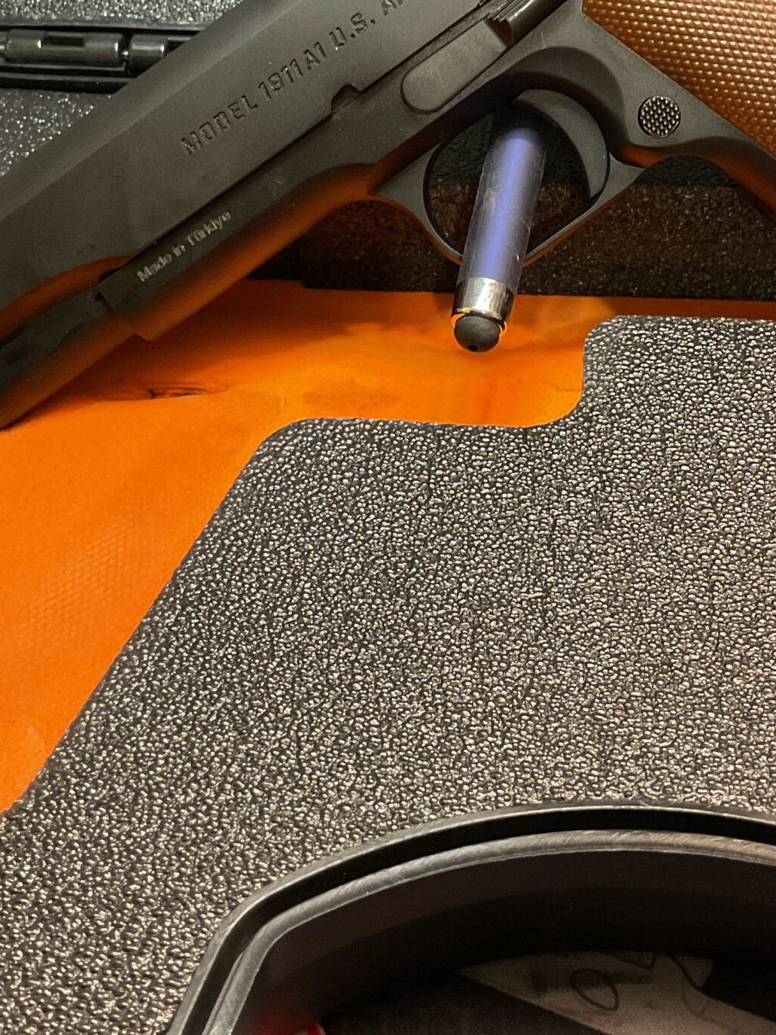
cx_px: 525
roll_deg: -0.2
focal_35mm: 54
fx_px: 1614
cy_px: 275
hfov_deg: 26.9
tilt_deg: -39.8
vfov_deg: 34.9
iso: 250
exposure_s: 1/40
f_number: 1.8
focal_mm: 3
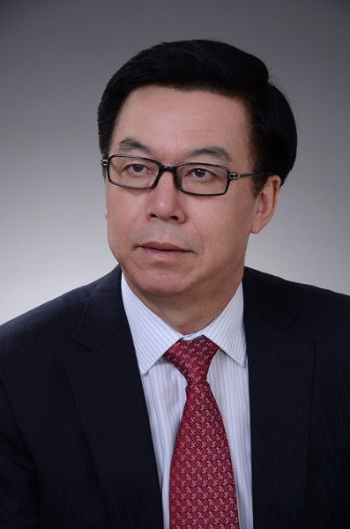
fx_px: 2155
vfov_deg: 14.0
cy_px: 264
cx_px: 175
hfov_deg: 9.3
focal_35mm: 147
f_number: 8
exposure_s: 1/100
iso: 100
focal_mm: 98
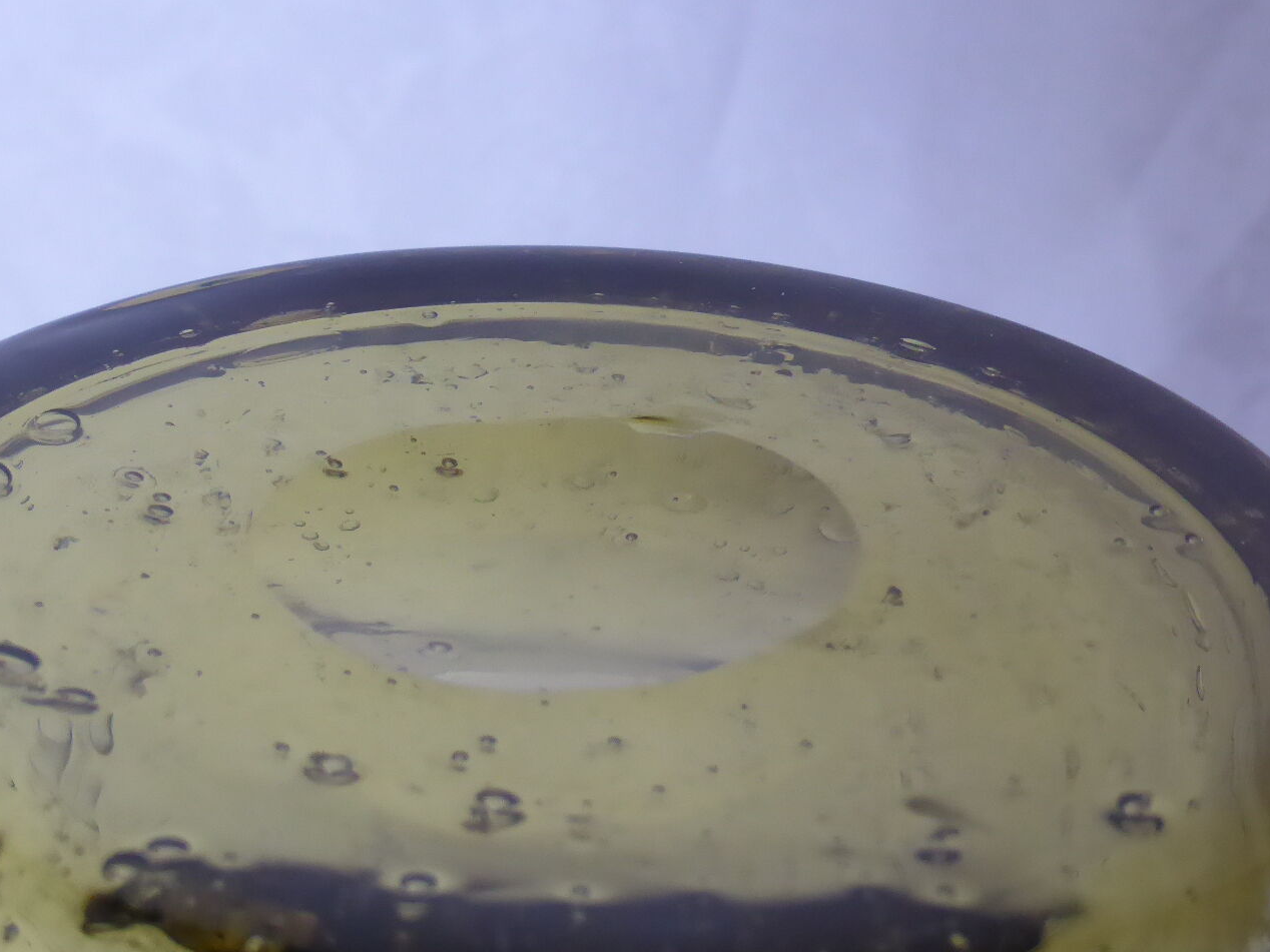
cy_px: 680
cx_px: 555
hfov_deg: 30.7
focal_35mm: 63
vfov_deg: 23.1
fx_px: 2311
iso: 400
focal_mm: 6.9
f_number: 3.9
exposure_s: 1/60
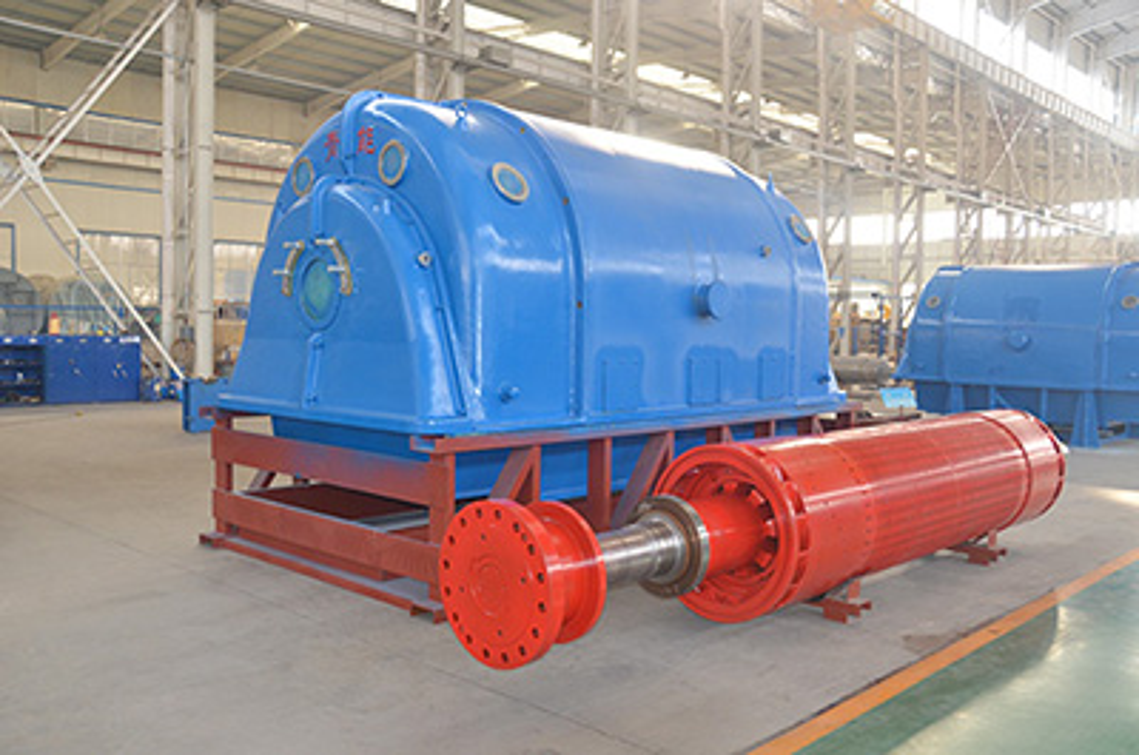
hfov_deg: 62.0
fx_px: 947
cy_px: 378
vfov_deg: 43.4
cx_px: 570
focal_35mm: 30
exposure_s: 1/60
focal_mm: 20
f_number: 4.5
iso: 500
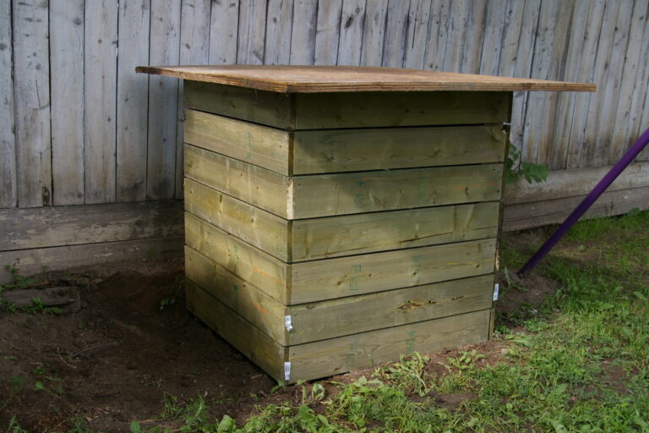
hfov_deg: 46.4
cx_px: 324
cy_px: 216
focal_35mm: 42
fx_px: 757
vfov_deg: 31.9
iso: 200
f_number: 5.6
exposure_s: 1/90
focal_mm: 28
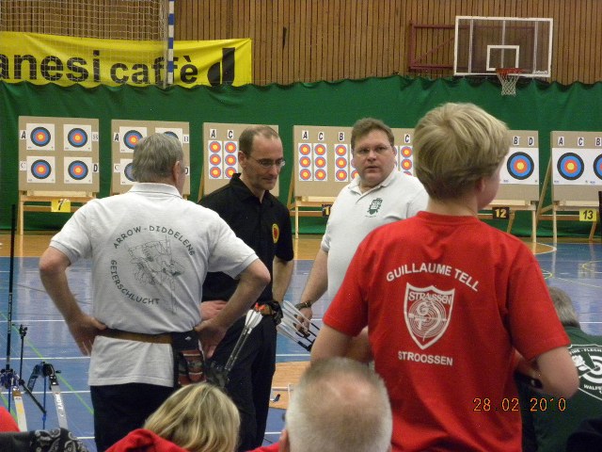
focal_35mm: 117
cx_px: 301
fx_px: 2035
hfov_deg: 16.8
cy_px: 226
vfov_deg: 12.7
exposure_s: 1/23
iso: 400
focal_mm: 20.8
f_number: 4
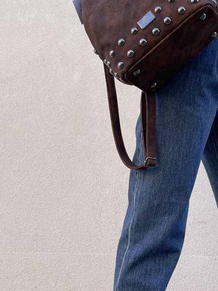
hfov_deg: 29.9
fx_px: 403
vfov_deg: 39.1
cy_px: 90
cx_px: 154
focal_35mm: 48
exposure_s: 1/704
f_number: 1.6
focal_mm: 5.1
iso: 32
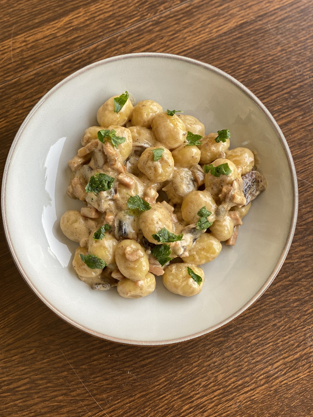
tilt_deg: -81.6
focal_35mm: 54
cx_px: 151
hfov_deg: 27.0
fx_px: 651
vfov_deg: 35.5
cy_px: 204
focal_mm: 6
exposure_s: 1/122
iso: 32
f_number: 2
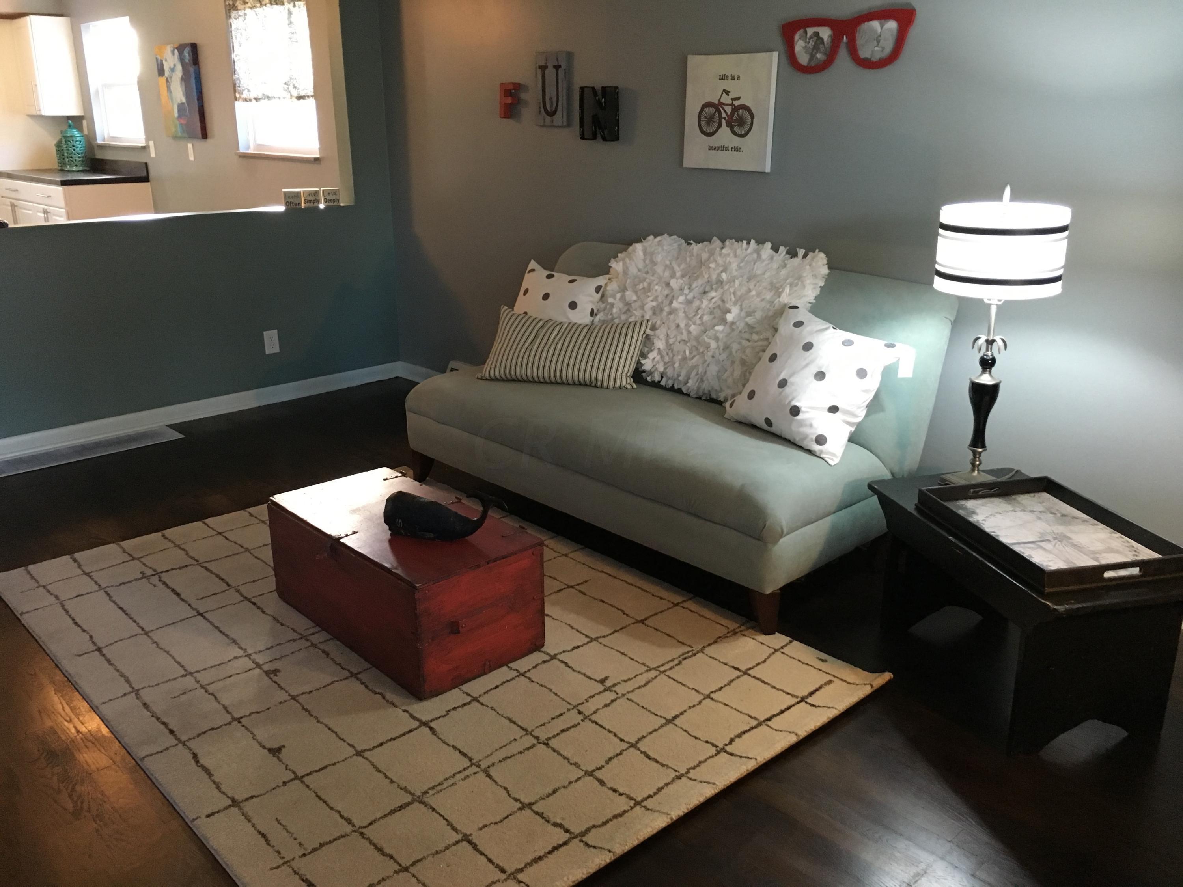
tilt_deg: -16.4
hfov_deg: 61.7
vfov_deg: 48.2
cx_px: 592
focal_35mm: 29
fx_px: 991
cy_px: 444
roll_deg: +0.0
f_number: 2.2
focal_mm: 4.15
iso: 200
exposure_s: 1/30
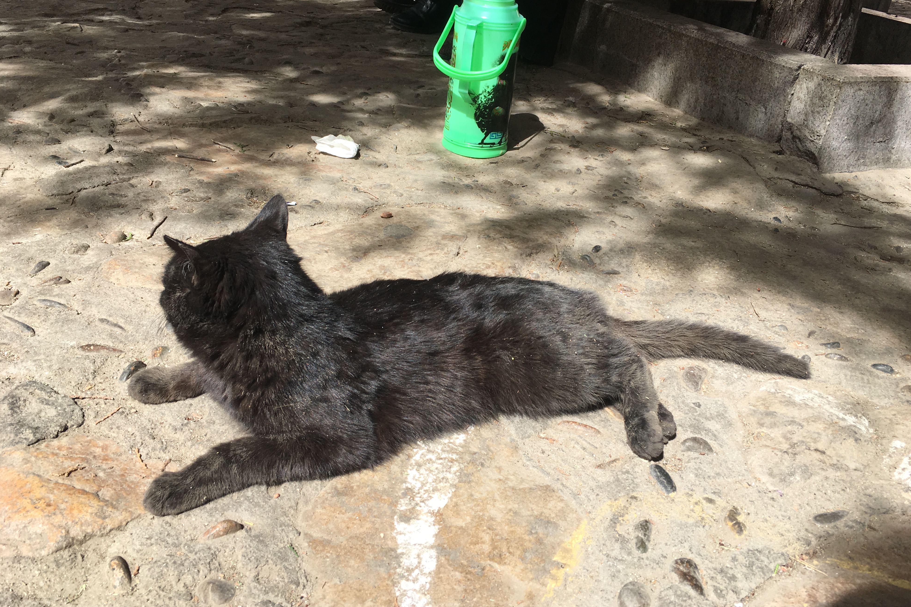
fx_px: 784
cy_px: 291
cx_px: 459
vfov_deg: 42.3
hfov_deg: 60.3
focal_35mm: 31
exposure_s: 1/785
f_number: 2.2
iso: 25
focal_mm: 4.15
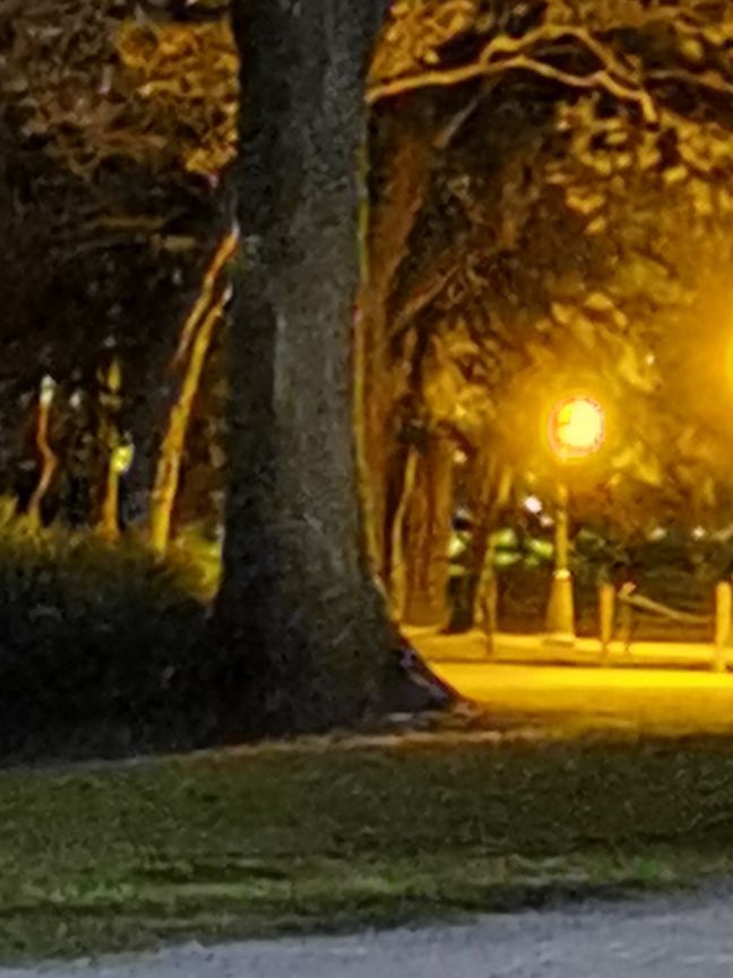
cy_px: 418
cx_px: 452
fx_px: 7058
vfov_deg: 7.9
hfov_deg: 5.9
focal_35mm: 250
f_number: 1.9
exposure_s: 6
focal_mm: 6.71
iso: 1600
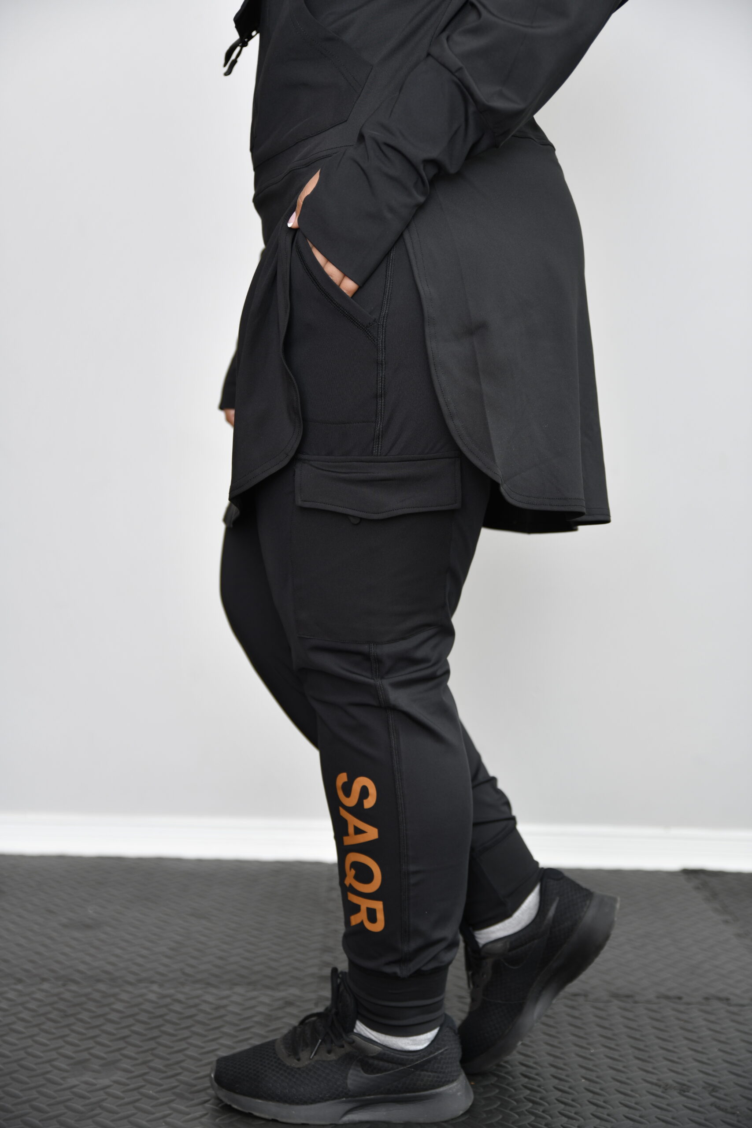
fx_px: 1441
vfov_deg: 42.7
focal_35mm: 46
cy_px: 564
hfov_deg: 29.2
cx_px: 376
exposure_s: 1/100
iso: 125
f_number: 2.8
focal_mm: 46
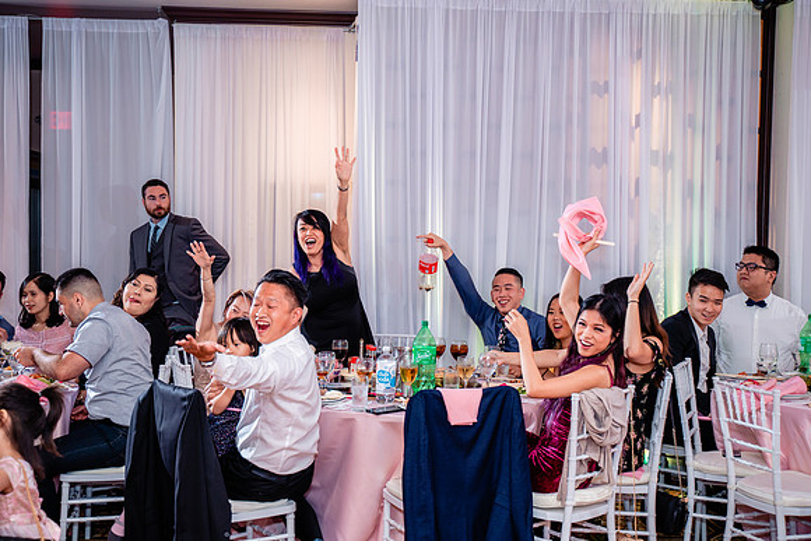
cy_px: 270
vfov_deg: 29.3
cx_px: 406
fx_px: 1036
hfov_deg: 42.7
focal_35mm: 46
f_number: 3.5
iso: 640
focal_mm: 46
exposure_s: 1/160
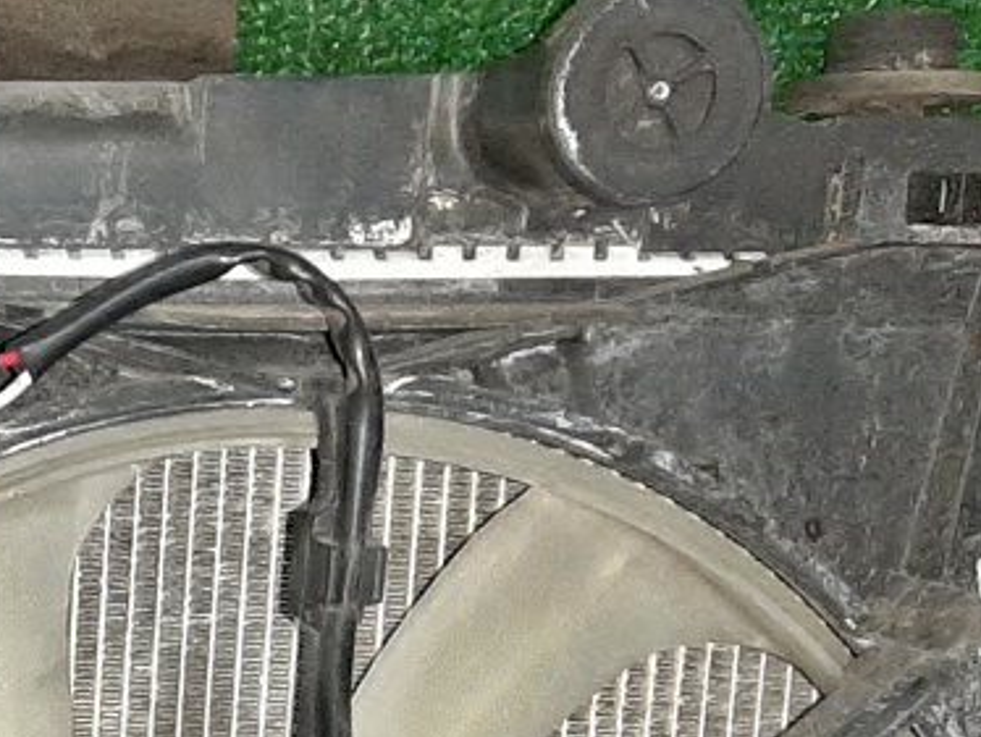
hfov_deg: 17.3
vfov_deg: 13.9
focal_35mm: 100
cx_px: -582
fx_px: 2836
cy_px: 1120
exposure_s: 1/25
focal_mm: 3.93
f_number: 1.7
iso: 296
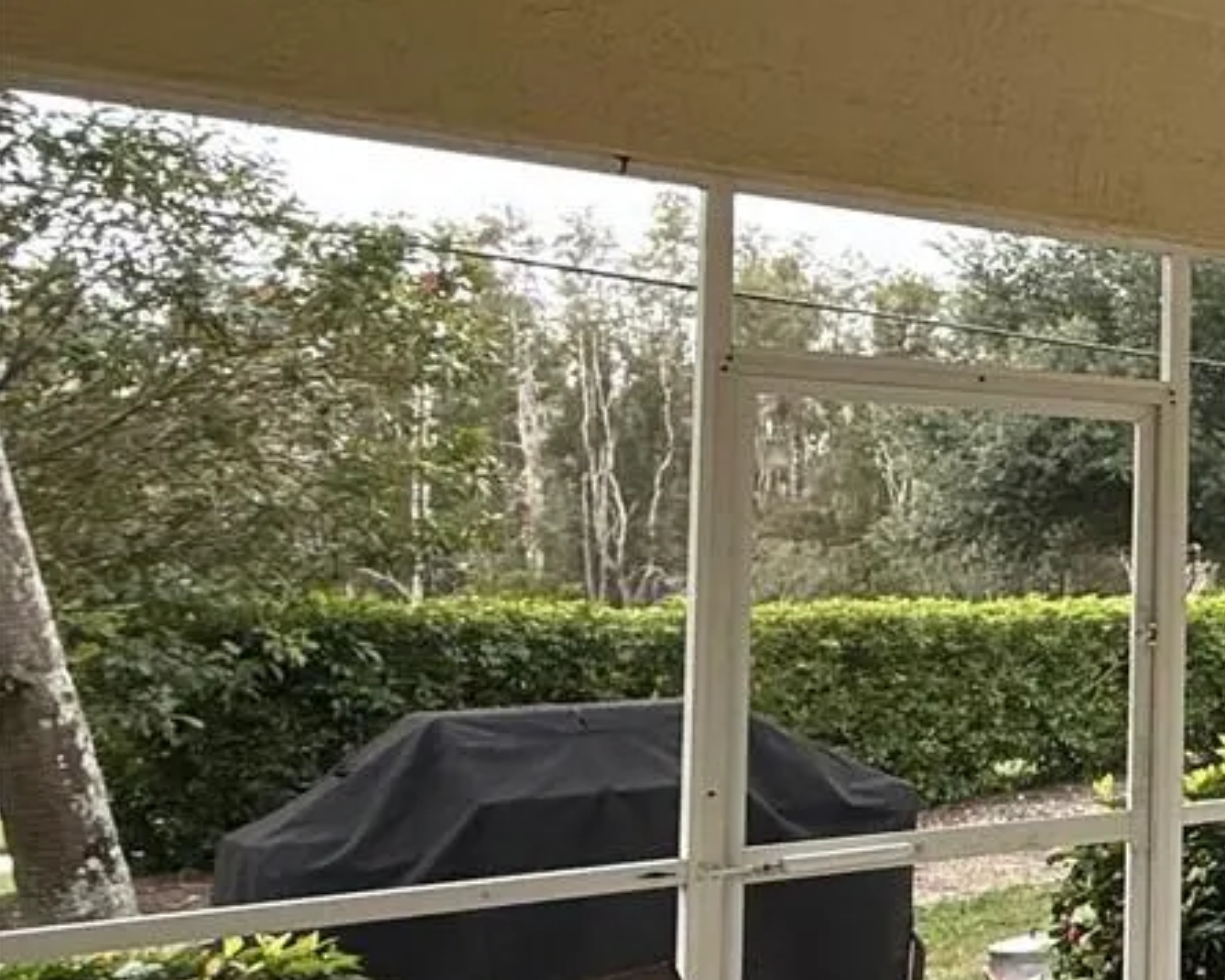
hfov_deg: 22.4
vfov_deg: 30.8
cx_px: 2192
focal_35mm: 49
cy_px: 513
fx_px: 1777
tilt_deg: +0.5
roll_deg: +0.2
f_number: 2.2
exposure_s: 1/347
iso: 50
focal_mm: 2.22
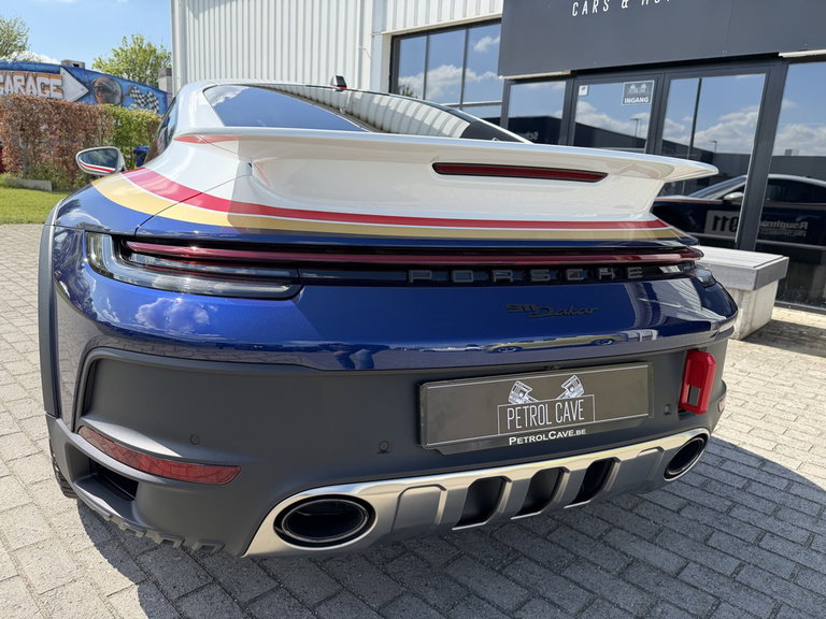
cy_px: 310
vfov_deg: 56.8
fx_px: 573
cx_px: 413
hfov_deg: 71.6
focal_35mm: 24
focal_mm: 6.76
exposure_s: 1/2445
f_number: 1.78
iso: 100
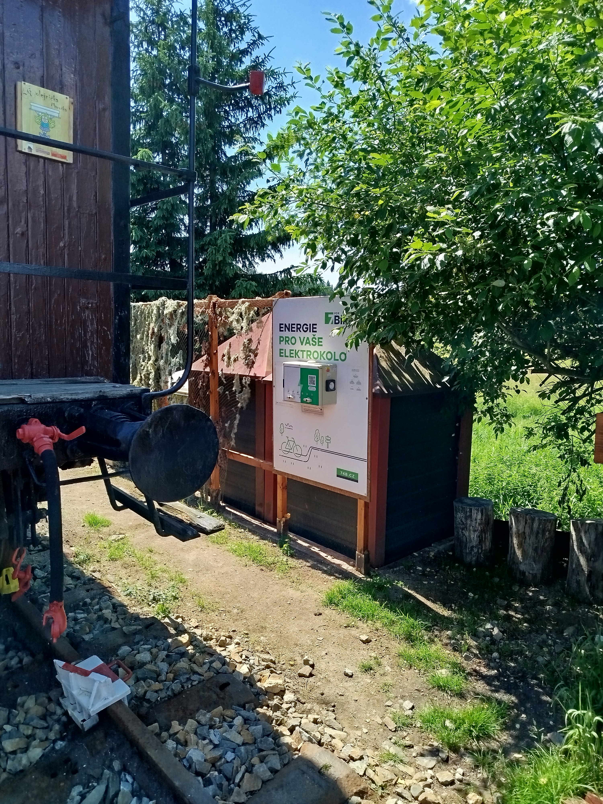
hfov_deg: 56.8
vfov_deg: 71.6
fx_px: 557
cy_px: 402
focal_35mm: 24
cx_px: 302
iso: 50
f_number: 1.7
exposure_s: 1/508
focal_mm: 5.31
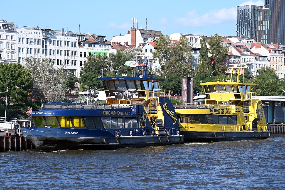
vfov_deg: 11.4
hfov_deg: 17.0
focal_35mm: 120
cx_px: 142
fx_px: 951
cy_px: 95
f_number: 5
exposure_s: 1/400
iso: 100
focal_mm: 120
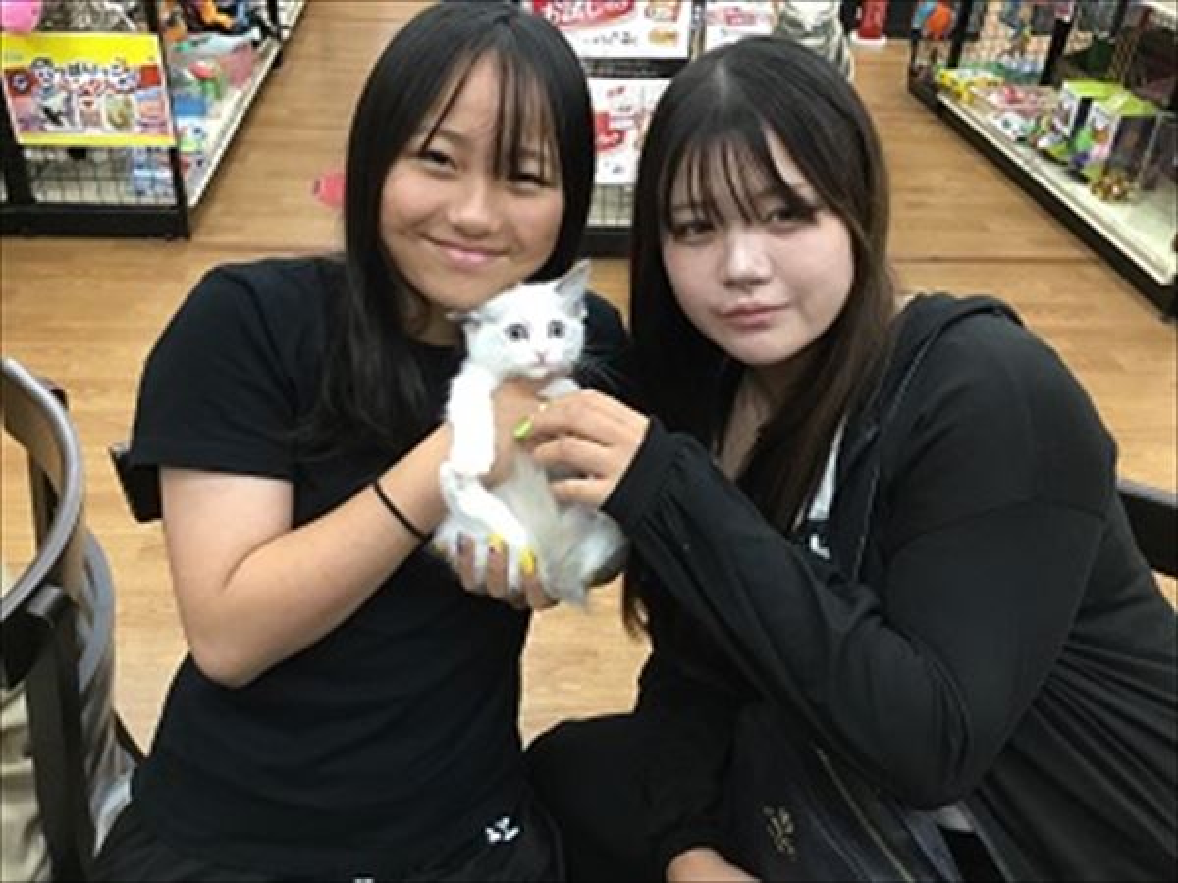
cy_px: 442
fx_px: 1055
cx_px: 589
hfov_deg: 58.4
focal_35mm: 31
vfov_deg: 45.4
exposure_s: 1/30
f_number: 2.4
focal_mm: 3.3
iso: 160
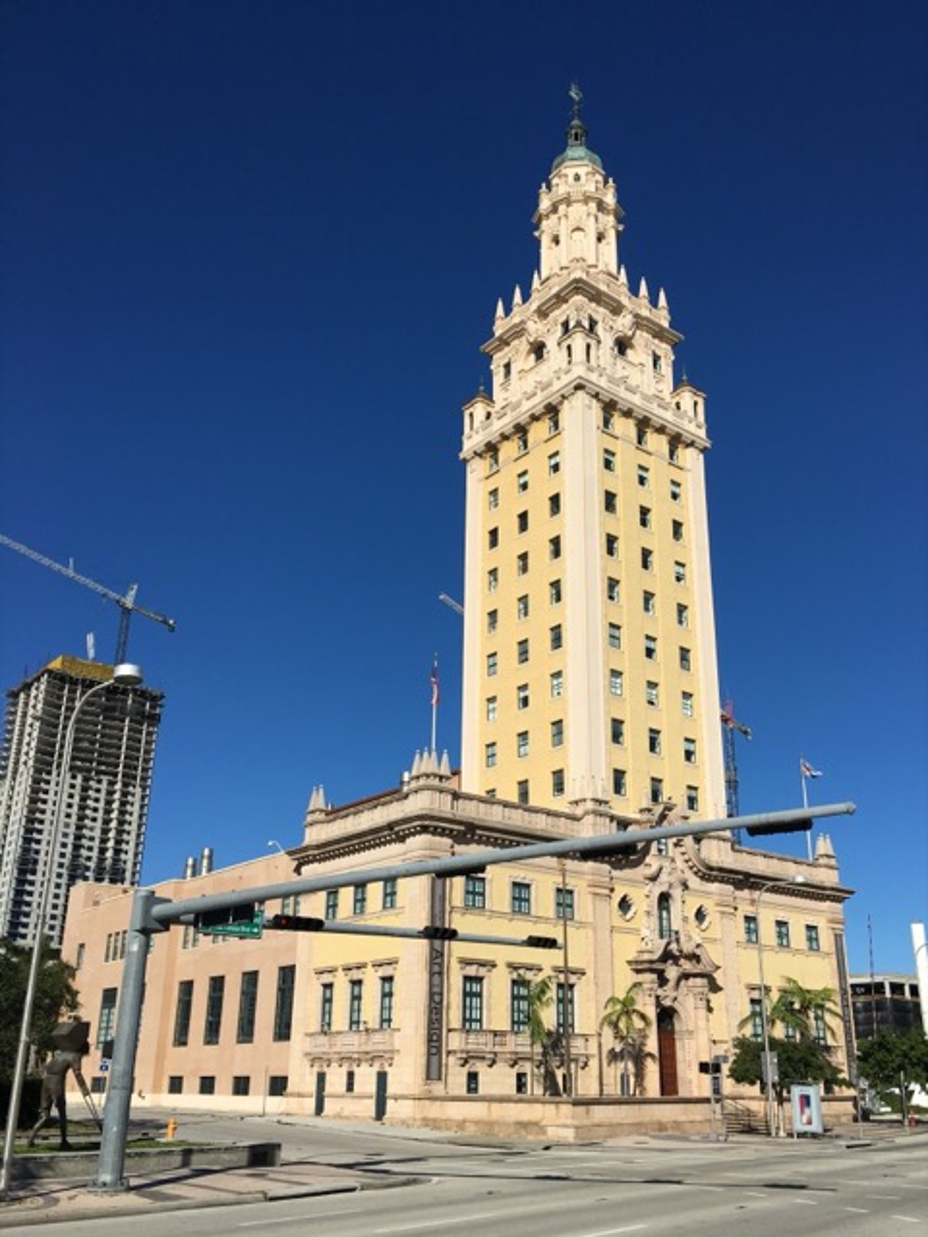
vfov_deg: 61.7
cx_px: 464
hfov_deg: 48.2
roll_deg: -0.1
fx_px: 1037
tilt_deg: +20.4
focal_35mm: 29
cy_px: 618
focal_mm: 4.15
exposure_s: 1/3344
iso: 25
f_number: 2.2
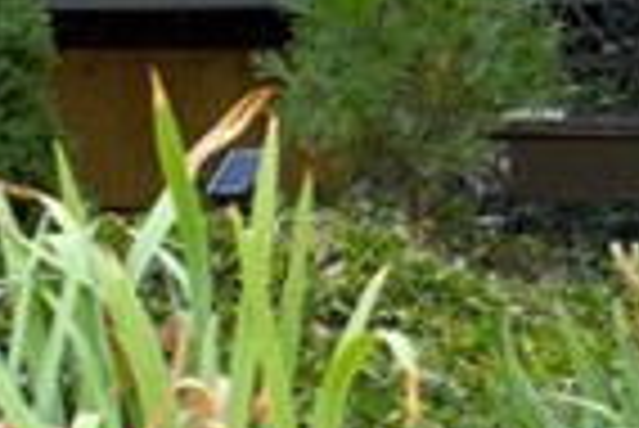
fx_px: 4229
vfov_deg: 5.8
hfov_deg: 7.7
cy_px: 340
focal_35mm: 238
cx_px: -1125
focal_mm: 22
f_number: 2.8
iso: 100
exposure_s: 1/60
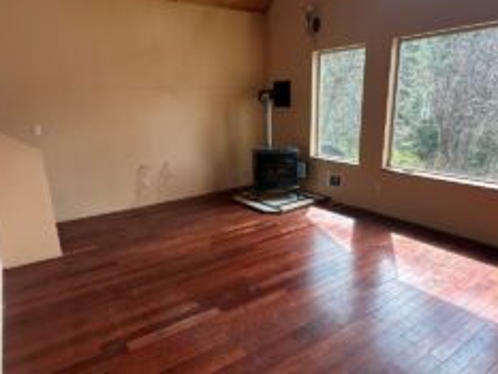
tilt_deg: -15.2
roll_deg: +1.4
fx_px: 345
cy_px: 199
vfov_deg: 56.8
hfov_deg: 71.6
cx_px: 246
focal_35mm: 24
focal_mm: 2.22
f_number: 2.2
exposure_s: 1/120
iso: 80
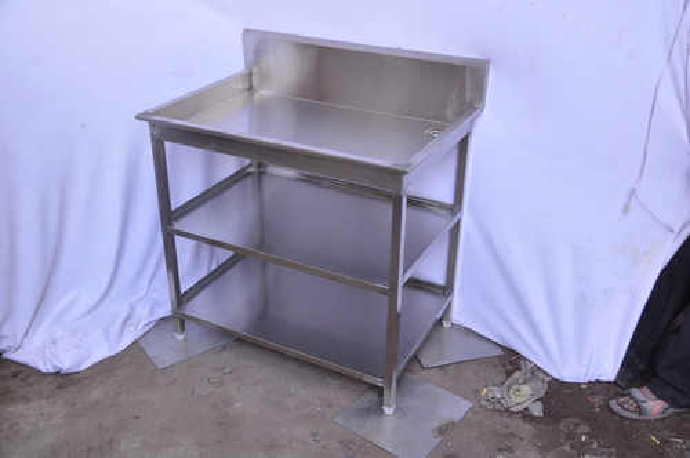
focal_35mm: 36
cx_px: 345
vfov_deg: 36.8
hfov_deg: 53.2
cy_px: 229
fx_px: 689
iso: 640
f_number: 4.5
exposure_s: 1/80
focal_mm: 24
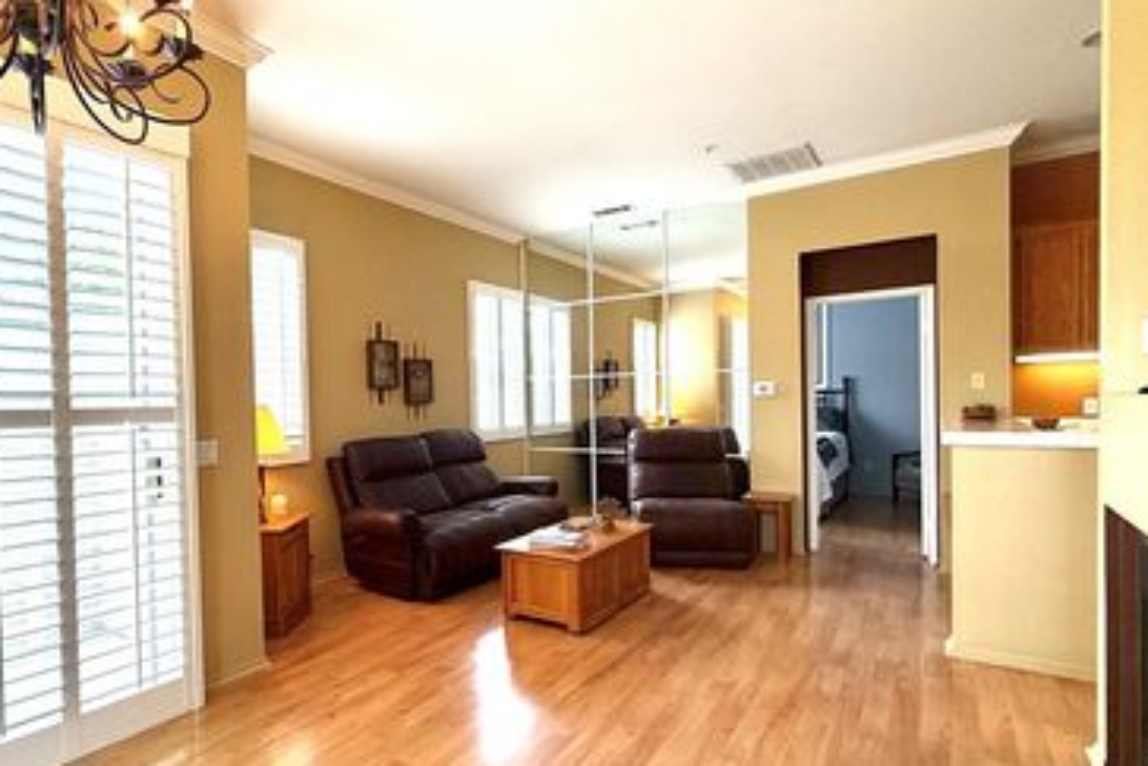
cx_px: 467
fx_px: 638
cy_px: 411
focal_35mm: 20
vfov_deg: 61.9
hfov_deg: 83.1
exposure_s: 1/120
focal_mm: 2.22
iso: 100
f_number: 2.2
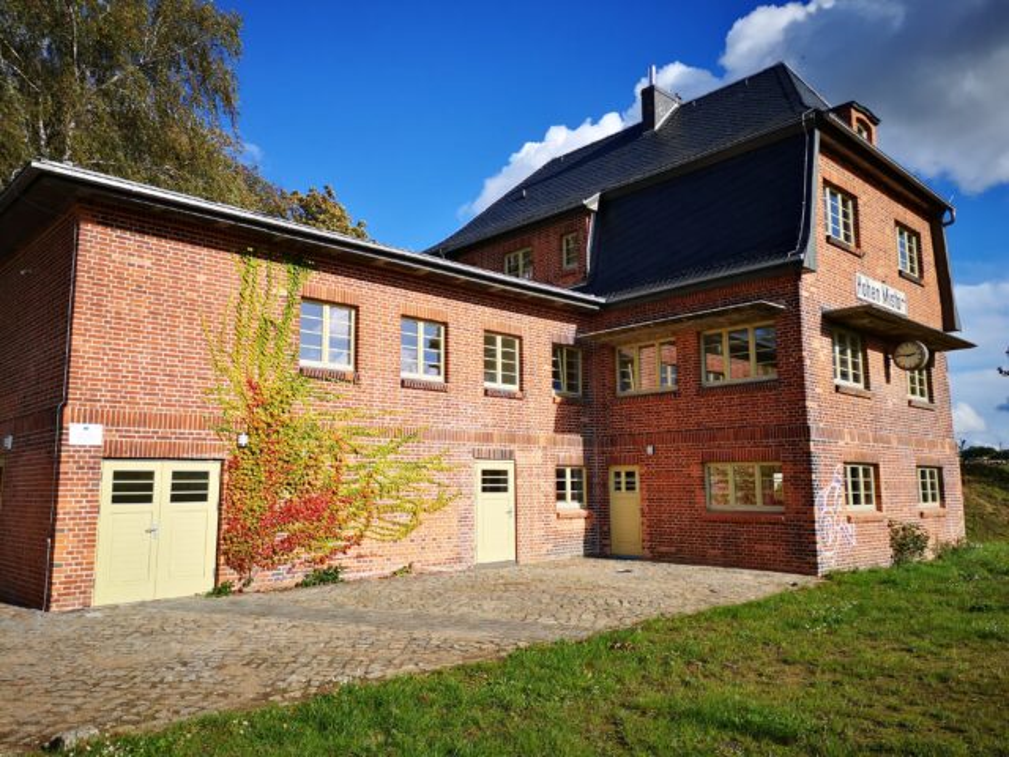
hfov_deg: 65.3
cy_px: 378
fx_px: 787
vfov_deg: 51.4
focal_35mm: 27
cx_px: 504
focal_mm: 3.95
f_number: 1.8
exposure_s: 1/2703
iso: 50
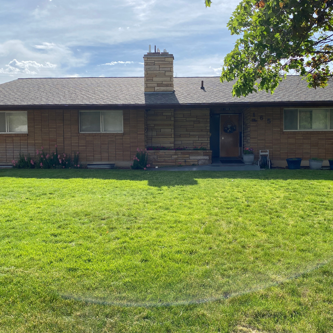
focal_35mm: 31
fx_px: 337
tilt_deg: -2.7
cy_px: 165
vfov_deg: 52.5
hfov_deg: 52.5
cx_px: 181
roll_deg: +0.0
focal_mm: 4.25
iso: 32
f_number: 1.8
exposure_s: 1/2463
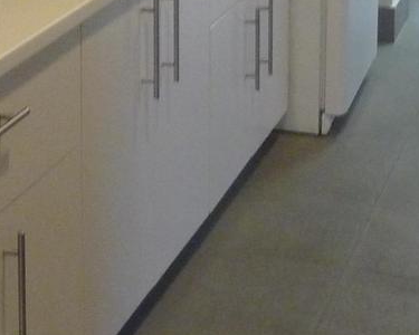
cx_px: -22
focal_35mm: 120
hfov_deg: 15.7
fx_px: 1488
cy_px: -157
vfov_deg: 12.3
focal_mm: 5.3
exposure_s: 1/30
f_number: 3.5
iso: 400
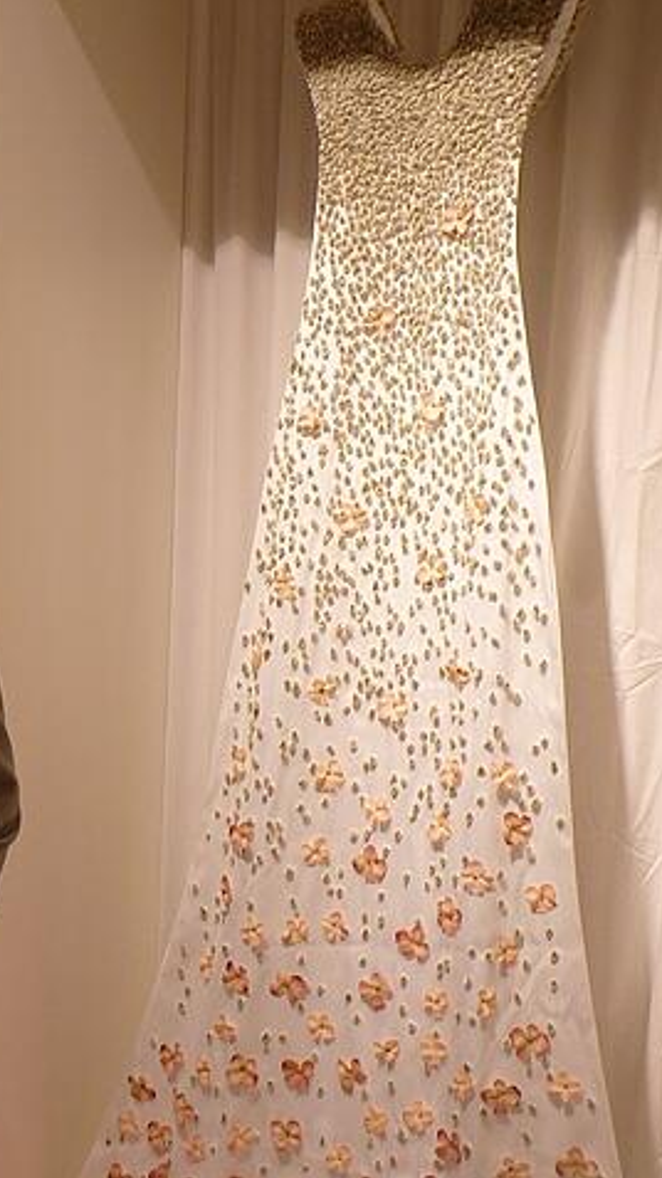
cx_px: -195
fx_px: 1655
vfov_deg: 39.0
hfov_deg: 20.7
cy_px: 696
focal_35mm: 53
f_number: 2.8
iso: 80
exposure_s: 1/30
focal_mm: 5.1
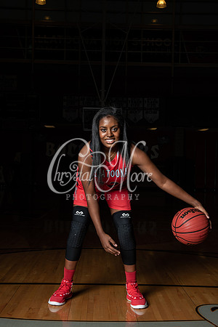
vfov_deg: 36.2
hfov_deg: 24.6
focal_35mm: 55
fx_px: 500
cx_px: 109
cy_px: 164
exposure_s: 1/200
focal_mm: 55
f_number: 14
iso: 320
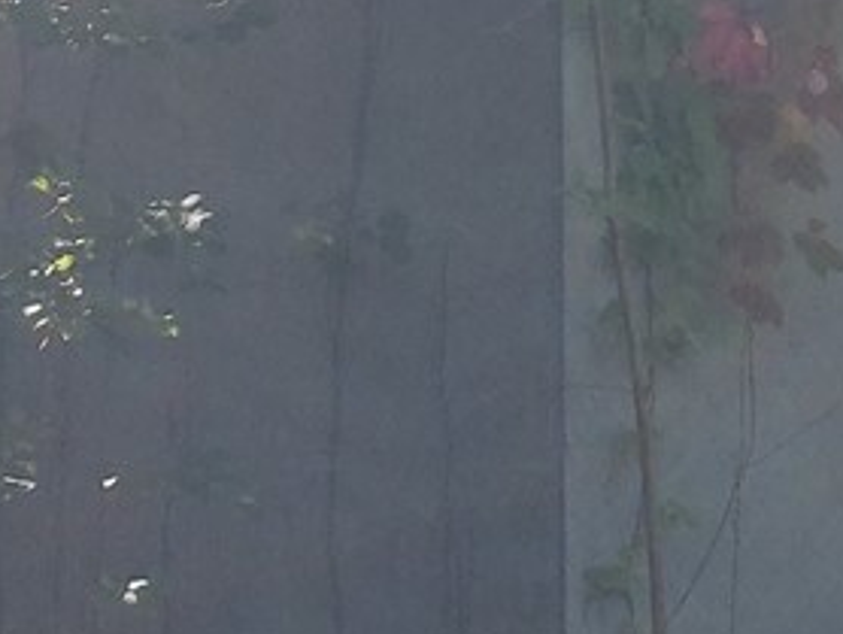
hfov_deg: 20.4
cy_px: 458
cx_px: 910
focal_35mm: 92
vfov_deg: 16.0
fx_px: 2242
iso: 50
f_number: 2
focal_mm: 4.6
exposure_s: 1/322
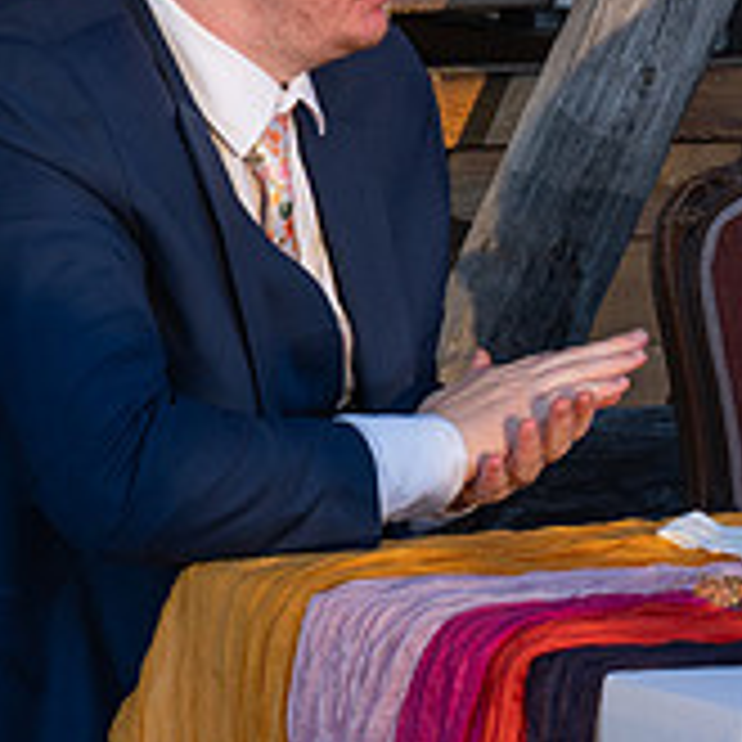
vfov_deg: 3.9
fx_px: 10889
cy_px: 160
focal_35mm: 449
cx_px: 1192
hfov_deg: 3.9
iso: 320
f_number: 10
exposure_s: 1/125
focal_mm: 150
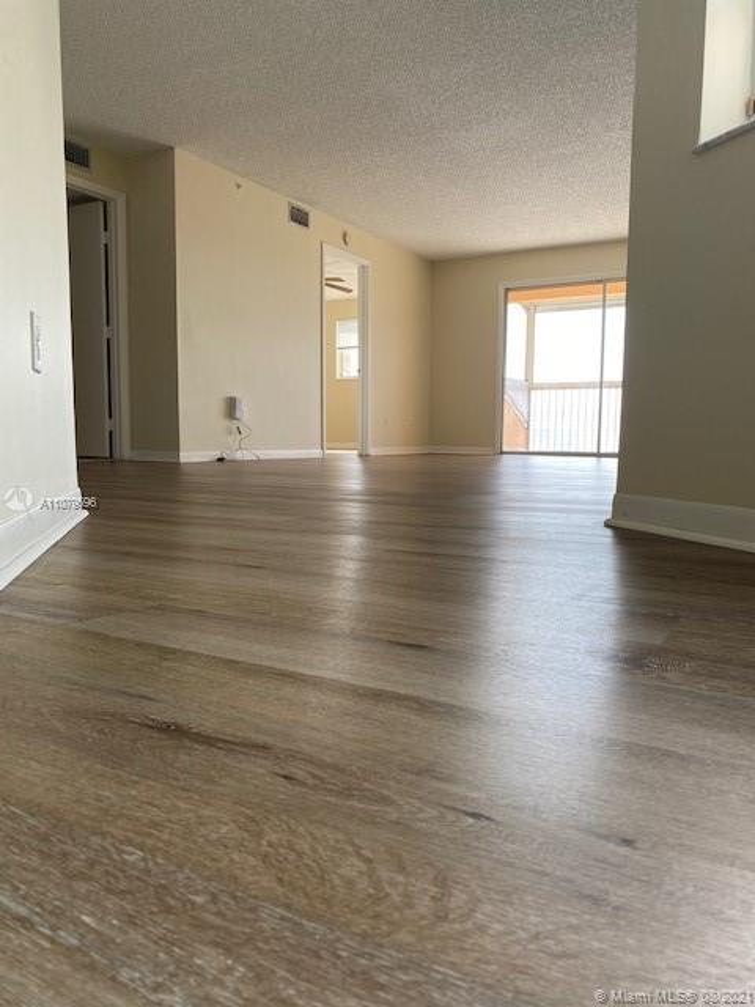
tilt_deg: -5.0
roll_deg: +0.0
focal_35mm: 26
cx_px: 378
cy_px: 504
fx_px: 756
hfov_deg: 53.1
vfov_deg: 67.3
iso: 32
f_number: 1.8
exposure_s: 1/172
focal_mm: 4.25
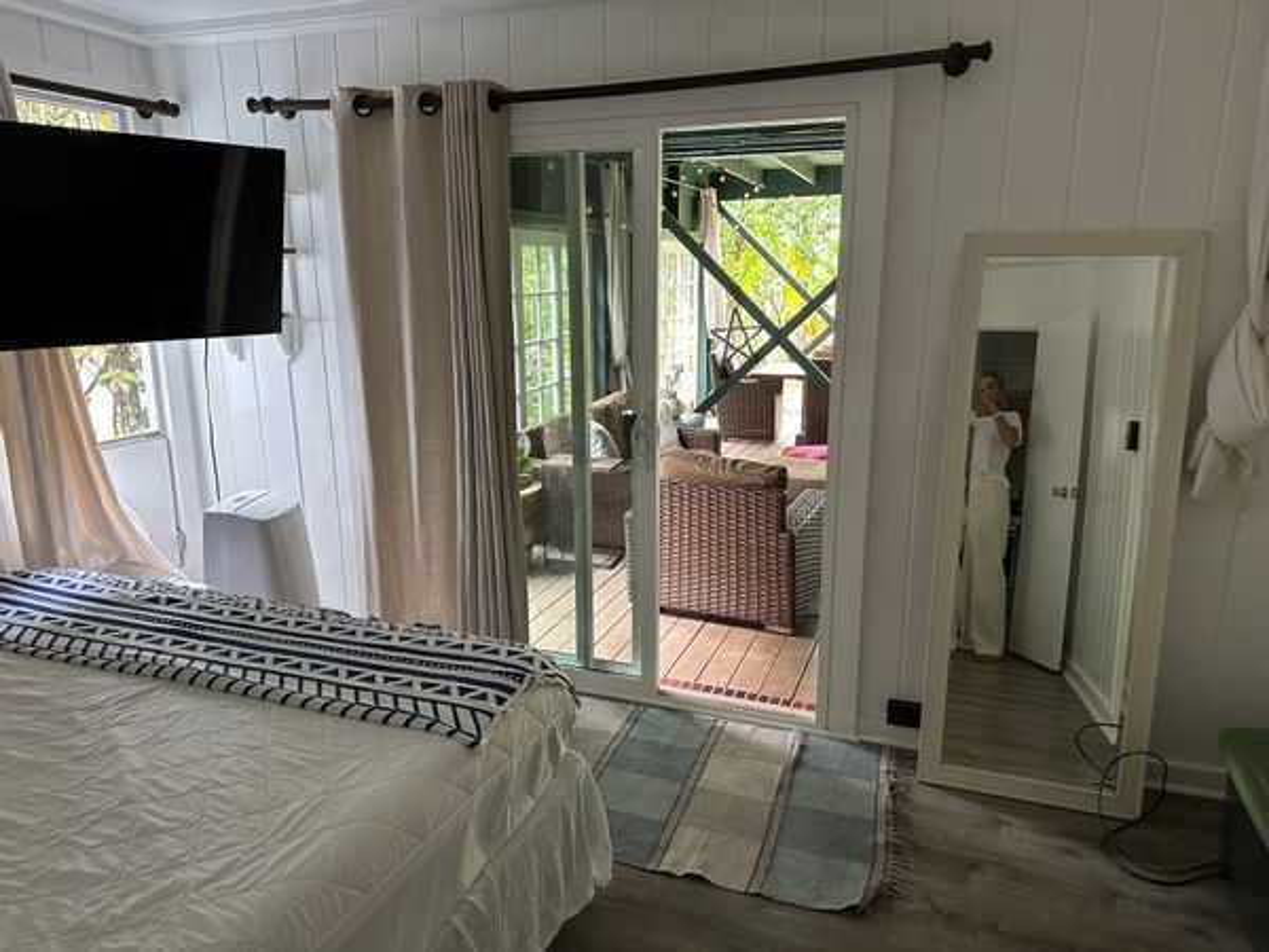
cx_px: 634
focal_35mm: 24
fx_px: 880
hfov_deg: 71.6
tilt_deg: -13.7
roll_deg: -1.0
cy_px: 476
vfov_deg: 56.8
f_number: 1.78
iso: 320
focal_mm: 6.86
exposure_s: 1/60
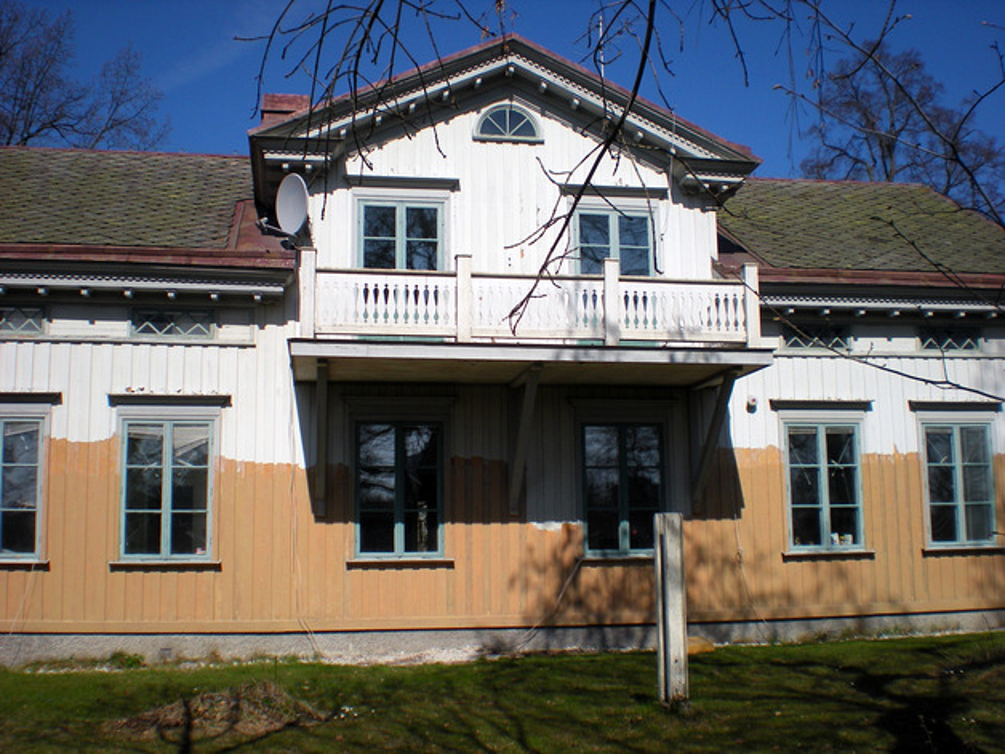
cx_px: 502
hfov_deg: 49.0
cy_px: 377
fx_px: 1103
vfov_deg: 37.7
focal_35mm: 38
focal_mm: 6.3
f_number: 4.6
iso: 64
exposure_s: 1/855
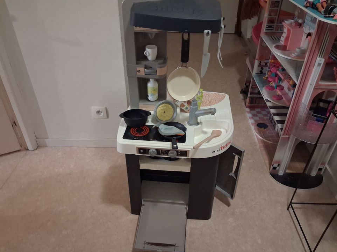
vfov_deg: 49.7
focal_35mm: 28
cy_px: 128
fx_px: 273
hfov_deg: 63.4
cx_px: 164
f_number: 1.8
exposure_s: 1/11
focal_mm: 4
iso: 1000
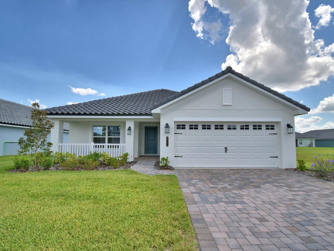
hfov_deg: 91.0
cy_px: 131
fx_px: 164
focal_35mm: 17
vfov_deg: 74.7
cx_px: 165
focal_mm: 10
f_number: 4.5
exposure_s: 1/1250
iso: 100
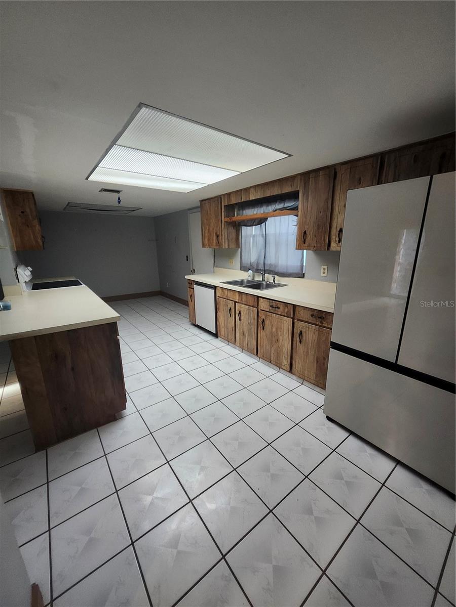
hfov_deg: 89.9
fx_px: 228
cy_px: 304
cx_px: 228
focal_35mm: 13
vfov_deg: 106.2
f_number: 2.2
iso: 400
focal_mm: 1.74
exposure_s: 1/30
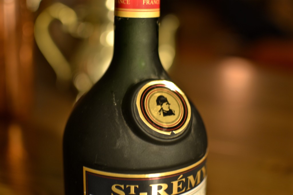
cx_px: 146
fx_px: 427
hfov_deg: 37.8
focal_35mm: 52
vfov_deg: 25.8
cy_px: 98
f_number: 1.8
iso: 100
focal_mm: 35
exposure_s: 1/2
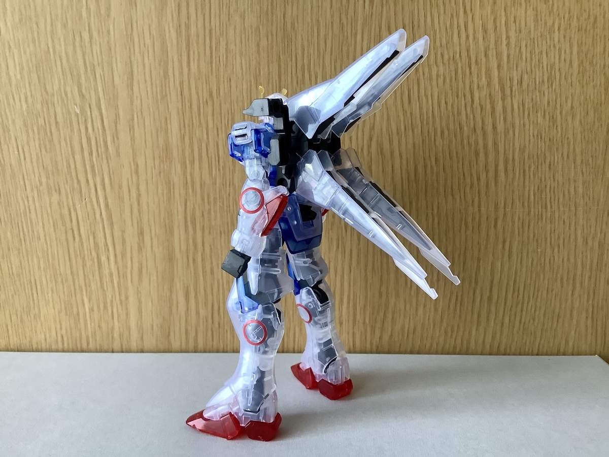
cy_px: 228
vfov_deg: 45.4
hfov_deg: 58.4
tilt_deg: -11.9
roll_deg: -0.2
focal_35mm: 31
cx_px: 304
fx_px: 545
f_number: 2.4
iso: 200
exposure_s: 1/50
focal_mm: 3.3
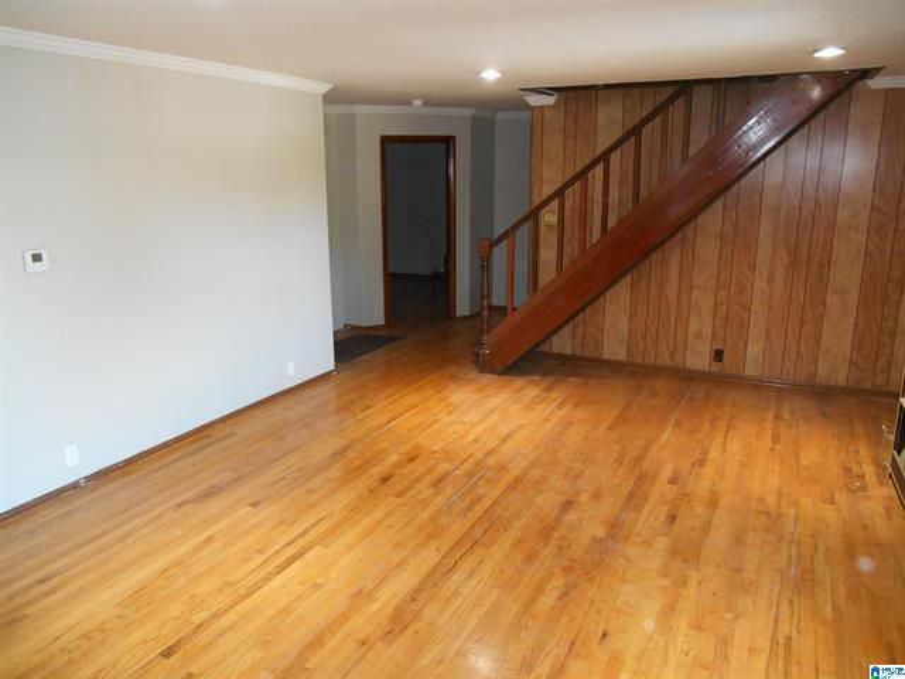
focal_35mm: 26
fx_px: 680
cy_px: 340
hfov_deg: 67.3
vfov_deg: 53.1
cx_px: 452
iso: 450
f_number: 3.4
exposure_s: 1/25
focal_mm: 4.7
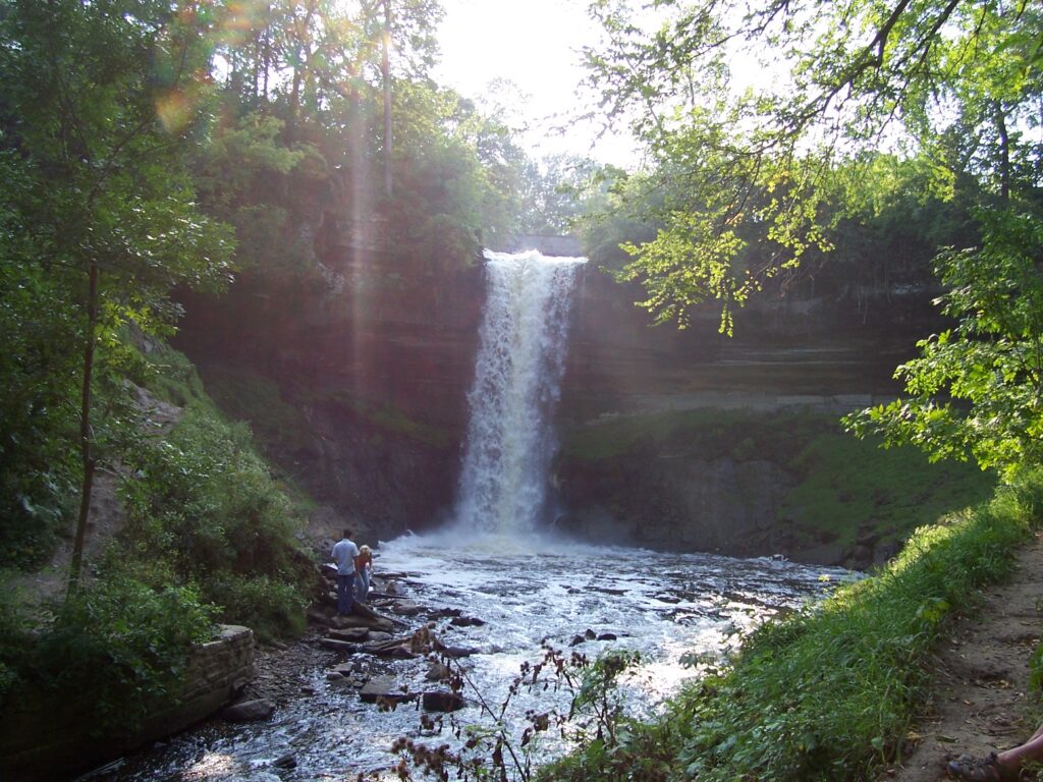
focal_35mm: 34
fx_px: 1024
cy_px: 391
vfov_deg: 41.8
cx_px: 522
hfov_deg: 54.0
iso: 80
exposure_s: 1/250
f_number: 2.7
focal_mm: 5.6
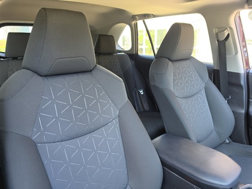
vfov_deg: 58.9
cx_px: 126
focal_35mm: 23
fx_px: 167
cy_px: 94
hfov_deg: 73.9
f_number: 1.4
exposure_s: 1/180
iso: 100
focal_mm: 6.5
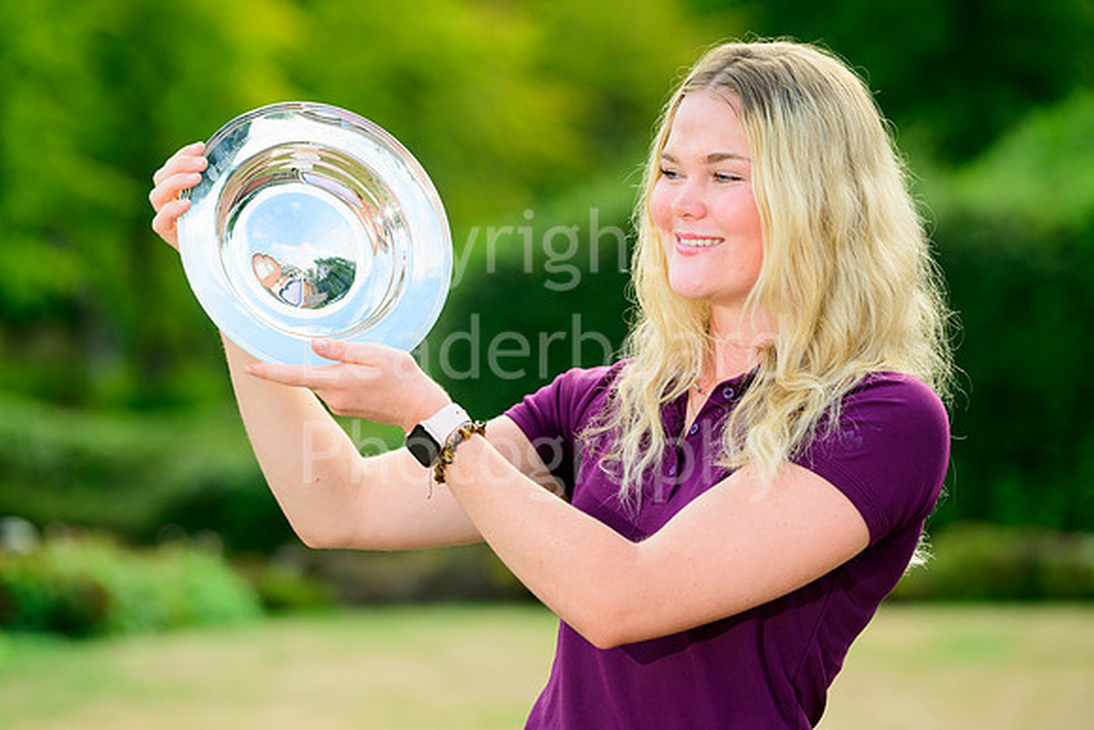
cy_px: 365
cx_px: 547
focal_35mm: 150
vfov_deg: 9.2
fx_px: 4559
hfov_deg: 13.7
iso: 160
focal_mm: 150
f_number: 4
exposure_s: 1/200
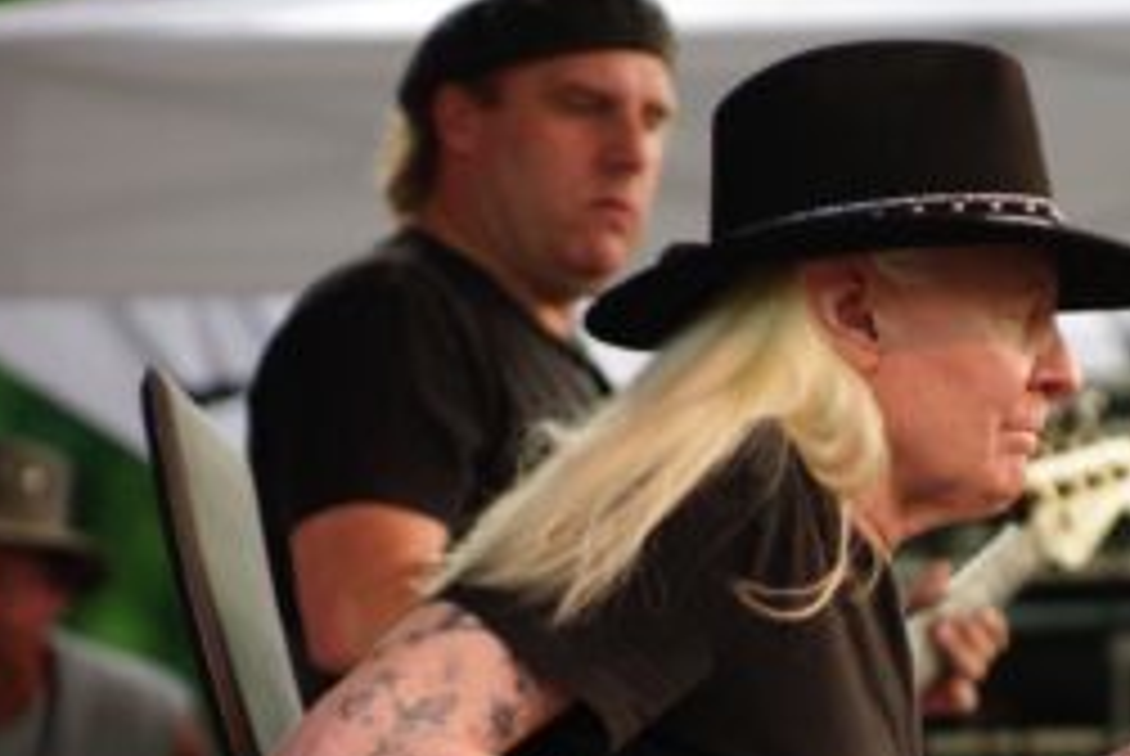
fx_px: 10337
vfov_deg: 4.2
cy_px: 605
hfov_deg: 6.3
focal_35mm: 329
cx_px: 806
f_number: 2.8
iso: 200
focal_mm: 115
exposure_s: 1/125
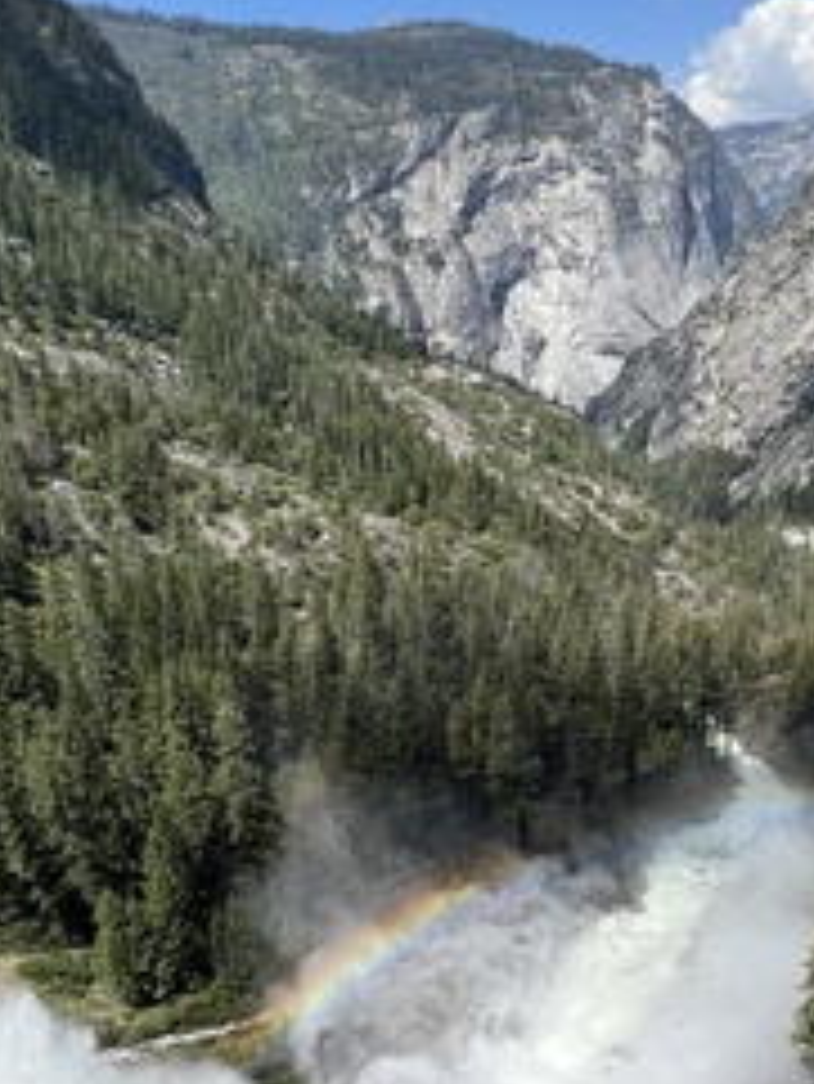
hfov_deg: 48.8
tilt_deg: -30.0
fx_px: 877
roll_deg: +2.3
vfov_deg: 61.1
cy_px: 765
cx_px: 553
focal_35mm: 28
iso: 32
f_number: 1.8
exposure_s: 1/2053
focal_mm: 1.57
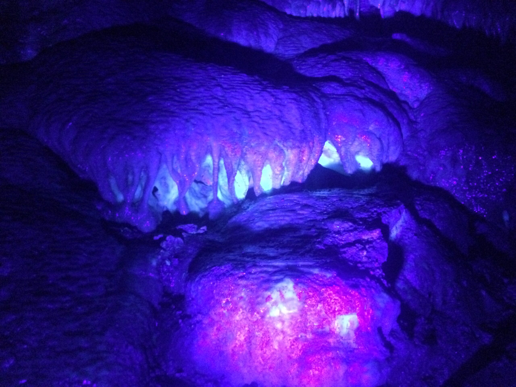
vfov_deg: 48.2
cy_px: 194
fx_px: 432
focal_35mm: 29
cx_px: 258
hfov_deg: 61.7
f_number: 2.2
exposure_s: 1/15
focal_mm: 4.15
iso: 2000
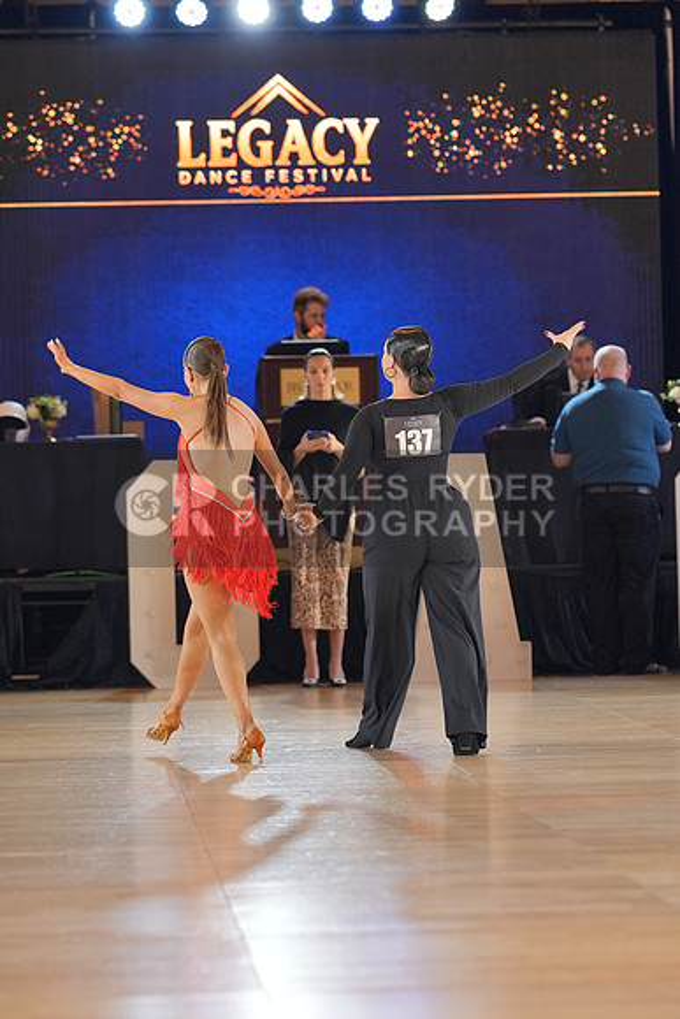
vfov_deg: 16.9
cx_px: 340
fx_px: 3426
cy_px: 510
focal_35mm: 121
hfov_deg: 11.3
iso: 1250
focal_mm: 81
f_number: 2
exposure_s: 1/500
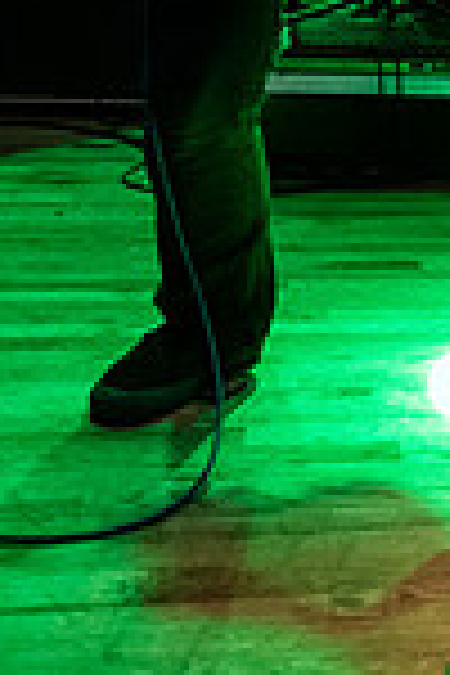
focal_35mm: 72
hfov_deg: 17.2
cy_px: -279
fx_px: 1350
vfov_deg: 23.6
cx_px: 657
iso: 2500
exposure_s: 1/125
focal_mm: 24
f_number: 3.2
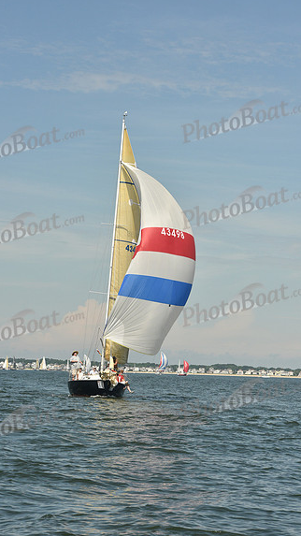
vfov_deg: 20.2
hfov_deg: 11.4
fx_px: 1505
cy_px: 268
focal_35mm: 106
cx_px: 133
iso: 320
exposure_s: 1/1000
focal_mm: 100
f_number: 11
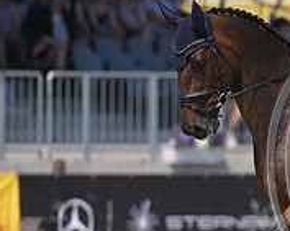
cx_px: 418
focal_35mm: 1079
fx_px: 9246
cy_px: 138
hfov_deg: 1.8
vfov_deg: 1.4
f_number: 5
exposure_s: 1/1250
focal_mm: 350
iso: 200
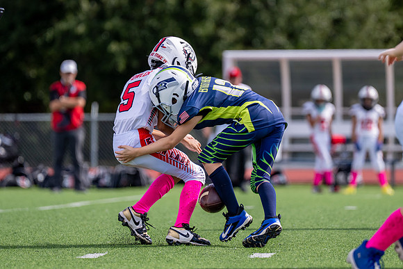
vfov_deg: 4.2
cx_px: 212
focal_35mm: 325
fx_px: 3644
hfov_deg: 6.3
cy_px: 101
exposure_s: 1/3200
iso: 250
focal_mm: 200
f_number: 2.8
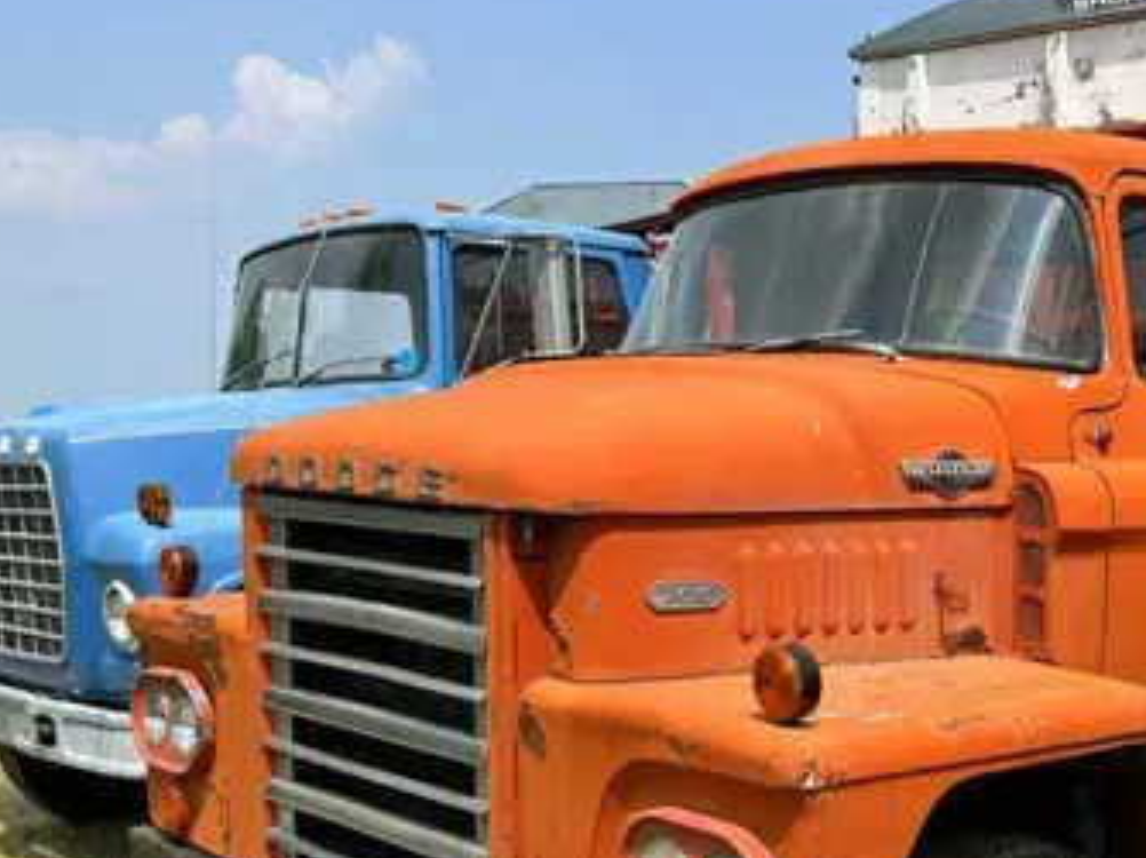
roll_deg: +1.0
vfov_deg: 31.0
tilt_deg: -7.7
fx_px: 1522
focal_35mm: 46
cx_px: 985
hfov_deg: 39.0
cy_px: 635
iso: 80
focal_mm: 6.86
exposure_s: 1/3472
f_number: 1.78
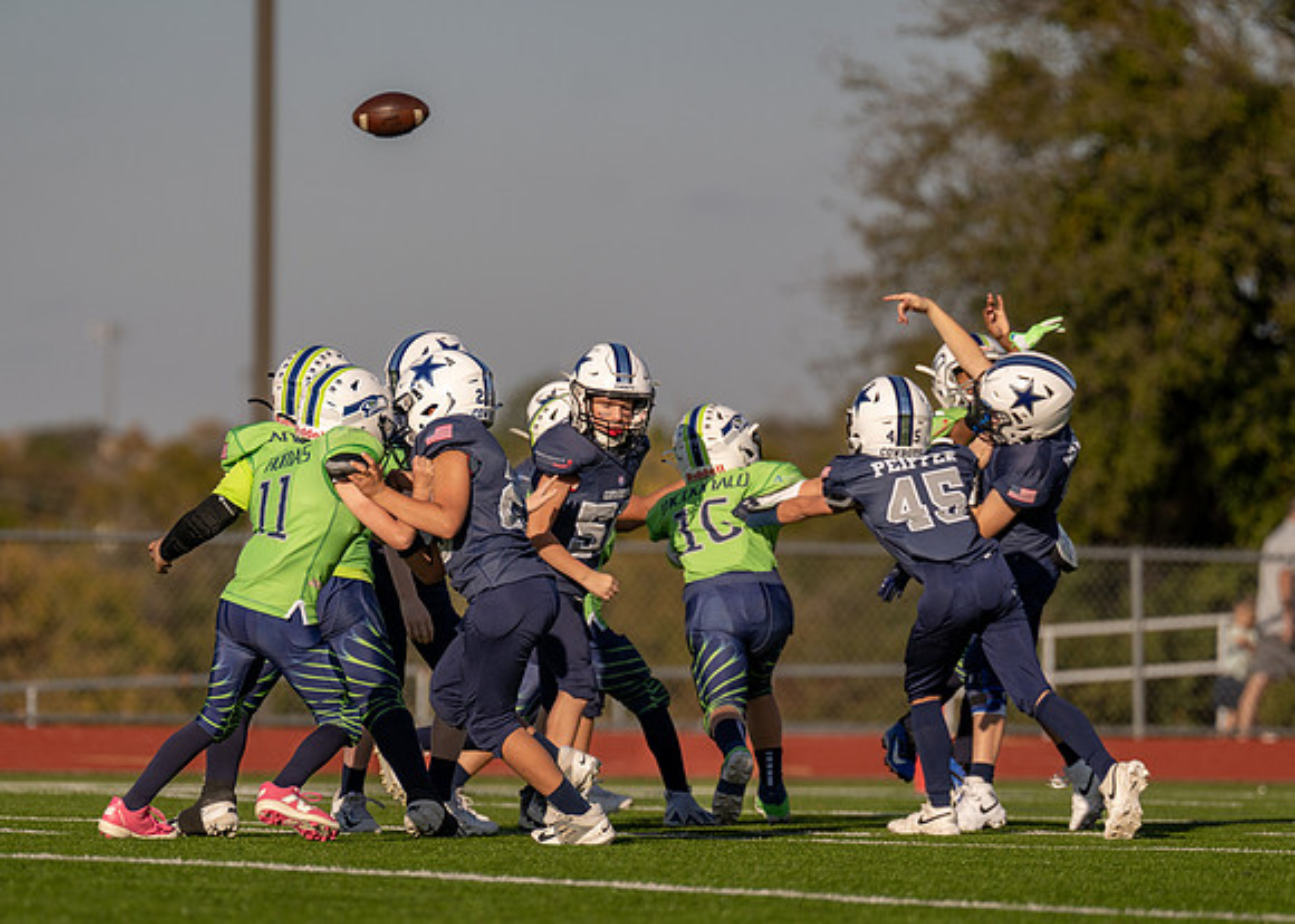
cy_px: 574
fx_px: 13424
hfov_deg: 5.5
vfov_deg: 3.9
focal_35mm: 365
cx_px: 584
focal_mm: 280
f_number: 4
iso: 160
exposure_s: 1/3200
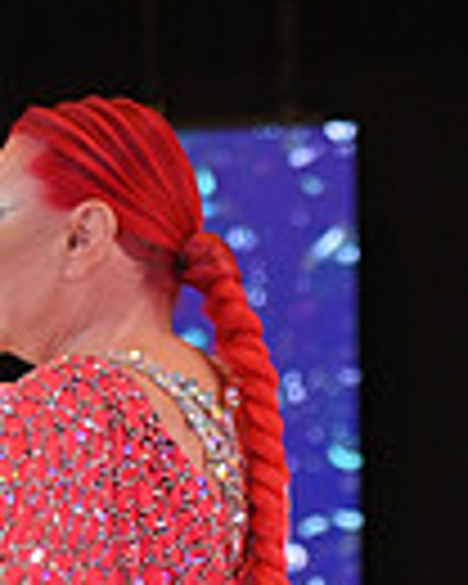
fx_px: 7618
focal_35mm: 440
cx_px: 331
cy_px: 1130
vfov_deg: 4.3
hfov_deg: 3.5
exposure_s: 1/400
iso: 1600
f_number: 4
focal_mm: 105
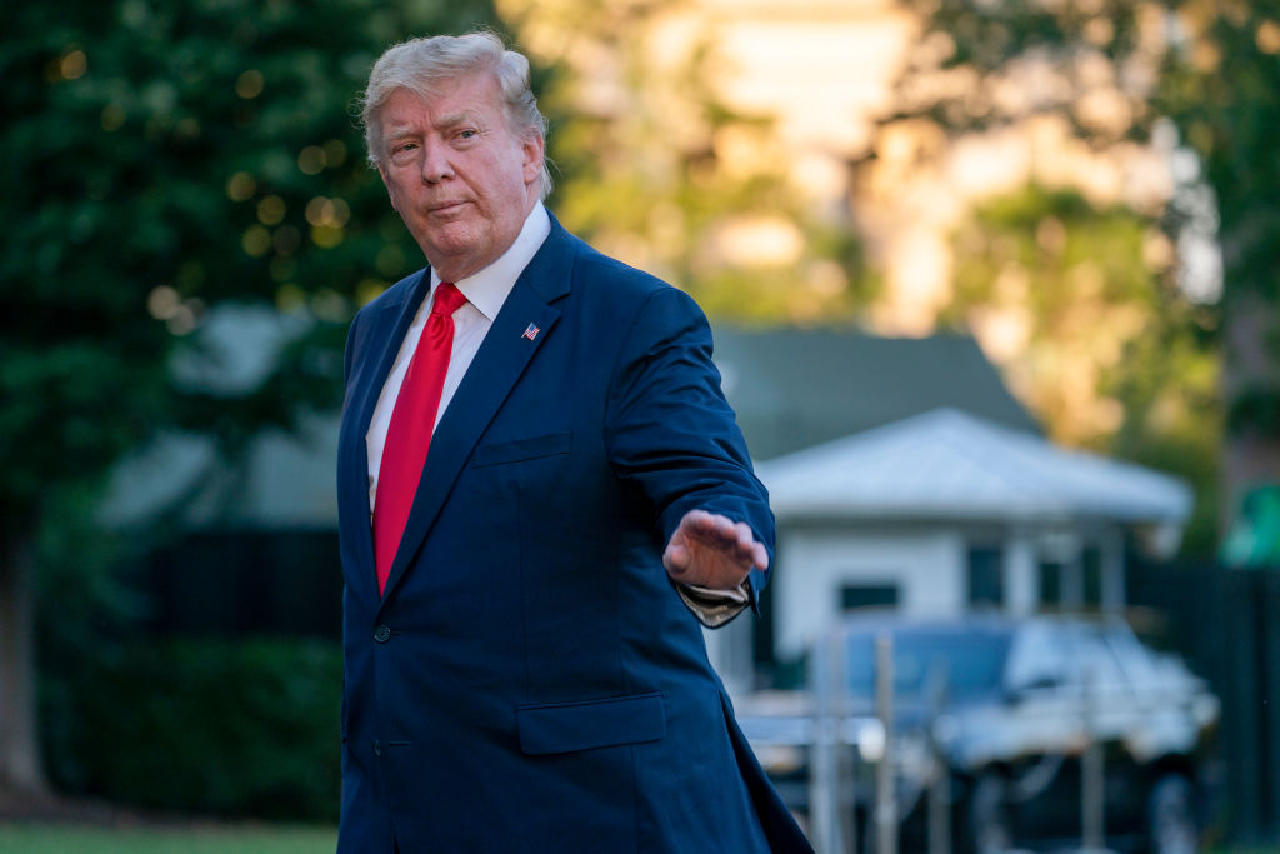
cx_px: 640
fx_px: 8036
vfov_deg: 6.1
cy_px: 427
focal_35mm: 226
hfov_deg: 9.1
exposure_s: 1/320
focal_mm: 226
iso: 400
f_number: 5.6
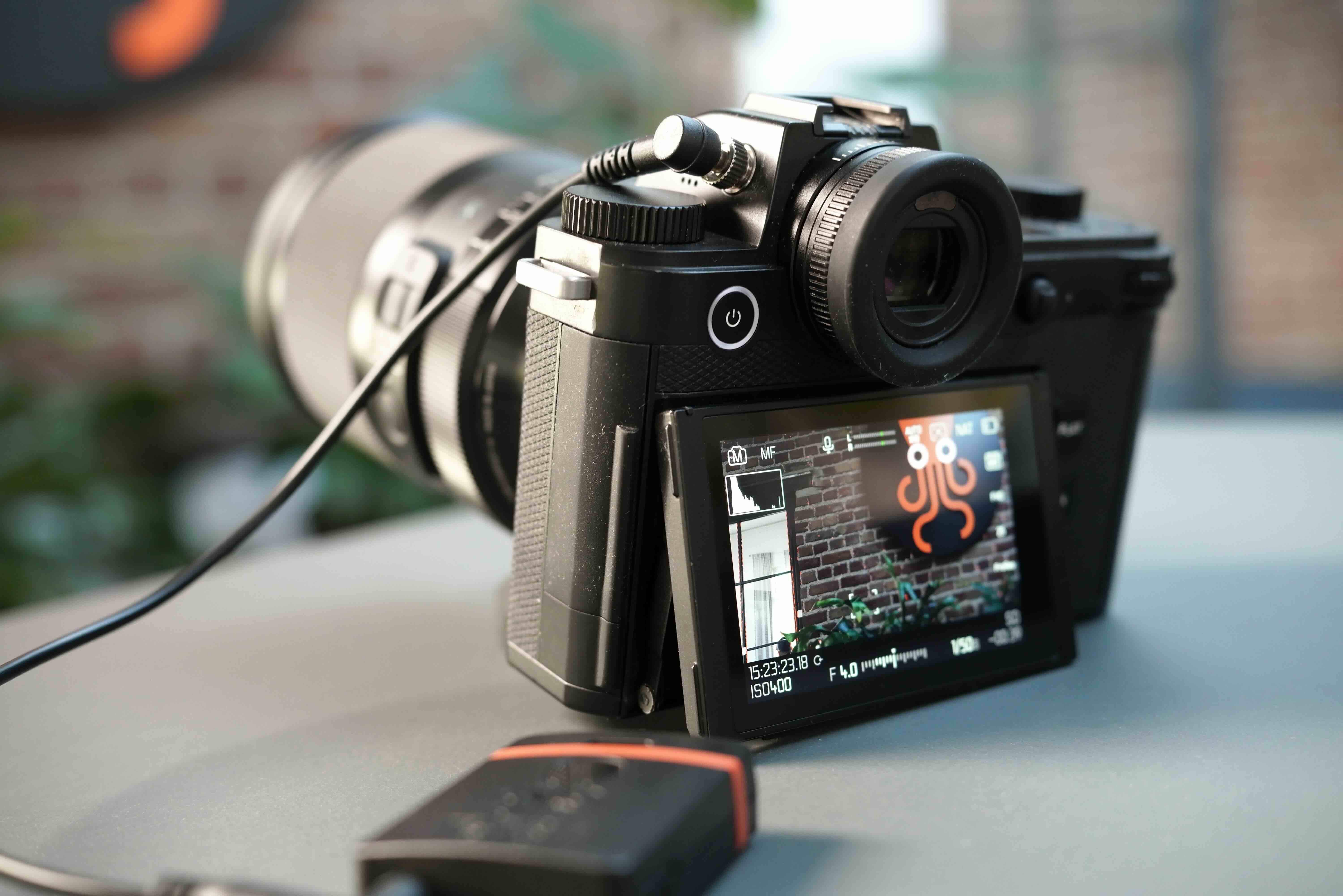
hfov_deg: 43.6
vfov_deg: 29.9
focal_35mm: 45
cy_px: 448
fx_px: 1679
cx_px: 672
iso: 3200
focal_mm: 45
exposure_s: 1/100
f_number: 4.5
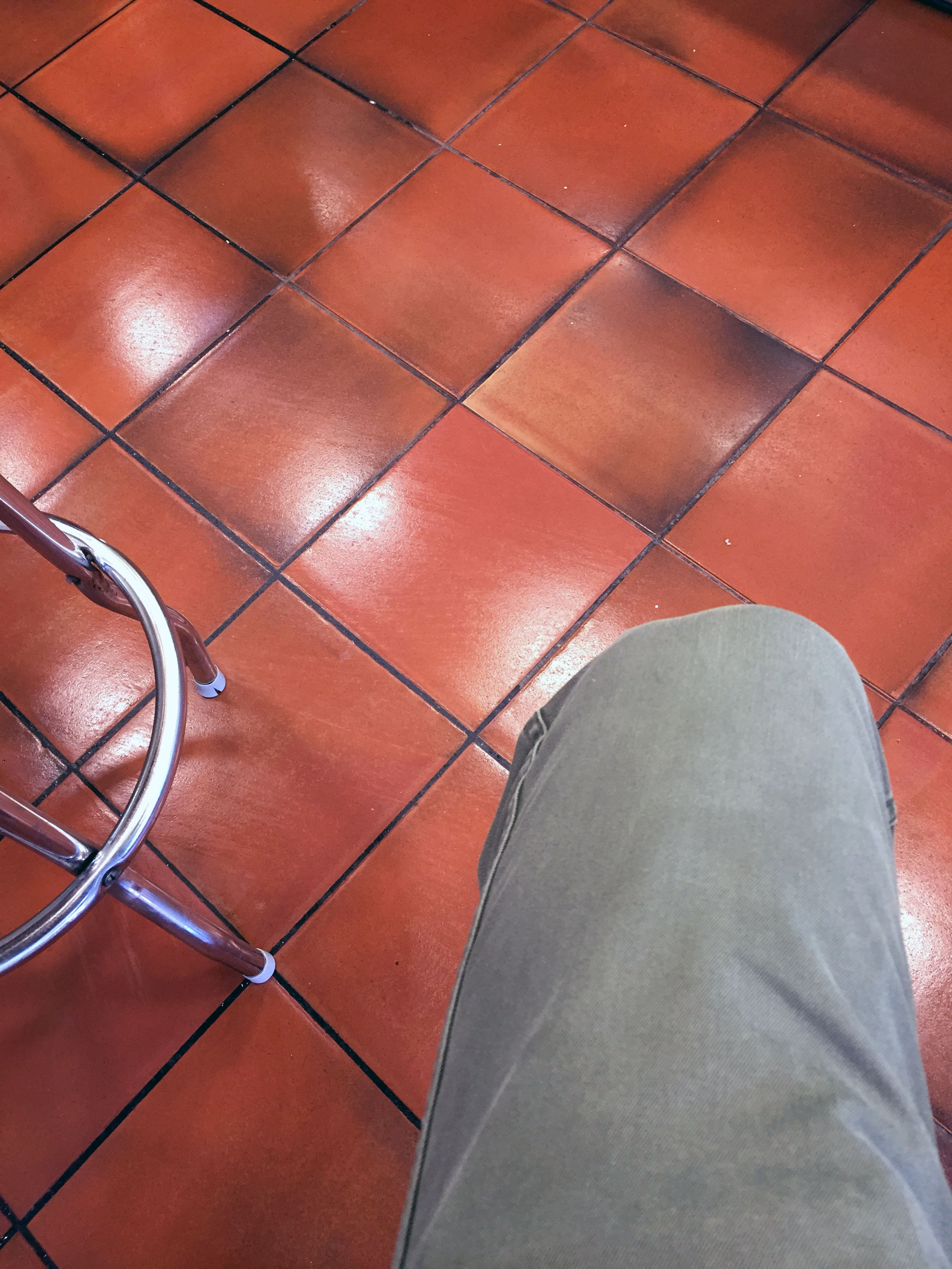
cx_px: 476
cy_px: 634
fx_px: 1063
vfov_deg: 61.7
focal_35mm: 29
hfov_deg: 48.2
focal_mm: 4.15
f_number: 2.2
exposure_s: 1/30
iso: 125
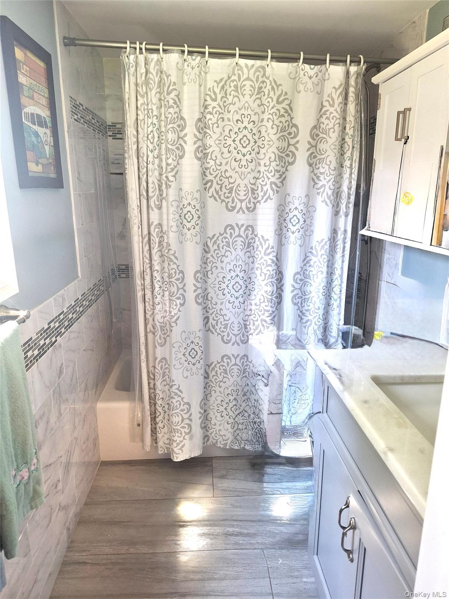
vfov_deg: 73.9
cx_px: 224
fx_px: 398
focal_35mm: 23
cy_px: 300
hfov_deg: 58.9
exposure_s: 1/50
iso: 200
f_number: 1.8
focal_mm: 5.54
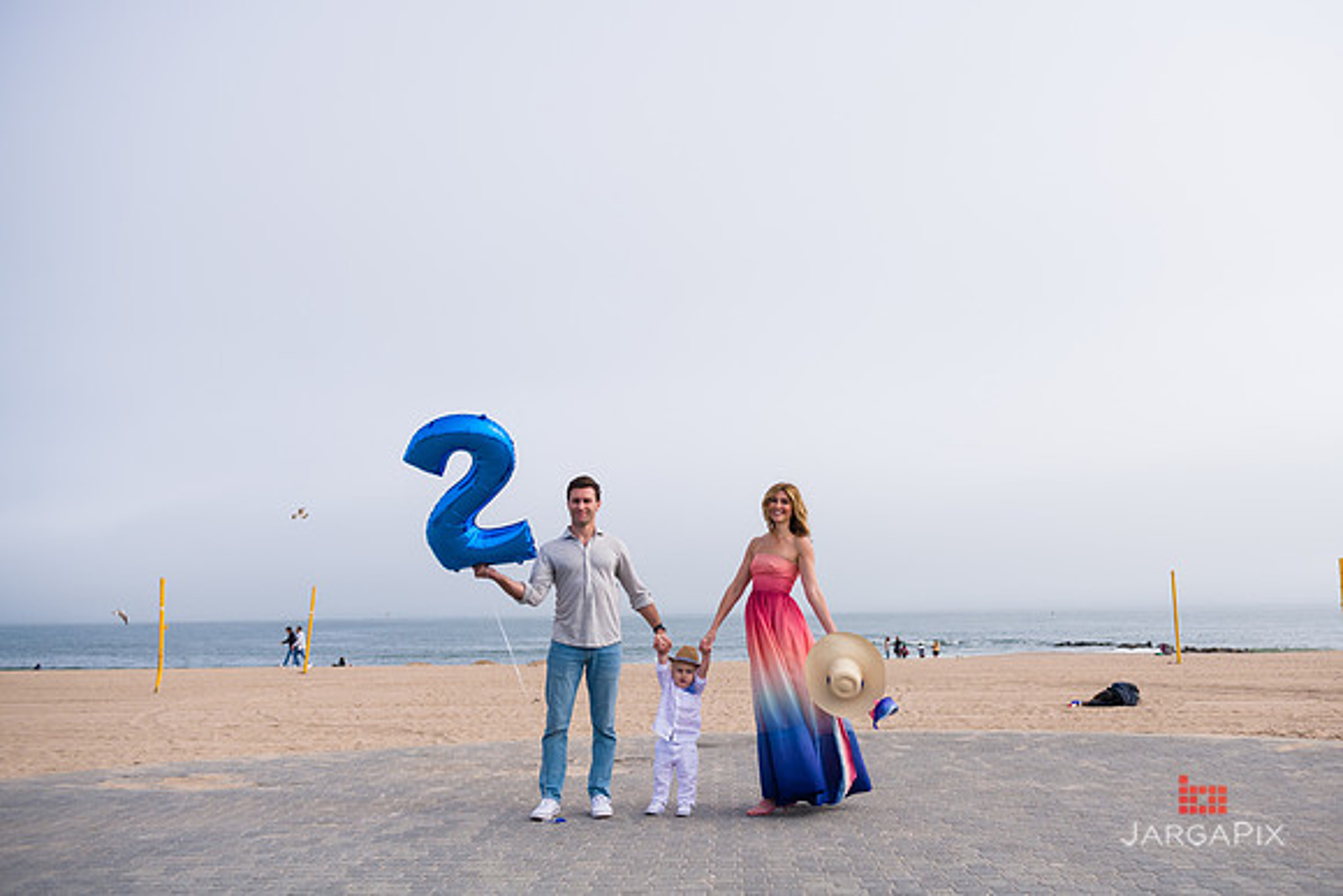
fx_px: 1295
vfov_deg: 38.1
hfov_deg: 54.7
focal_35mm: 35
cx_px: 729
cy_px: 410
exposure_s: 1/2000
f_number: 5
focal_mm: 32
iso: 200
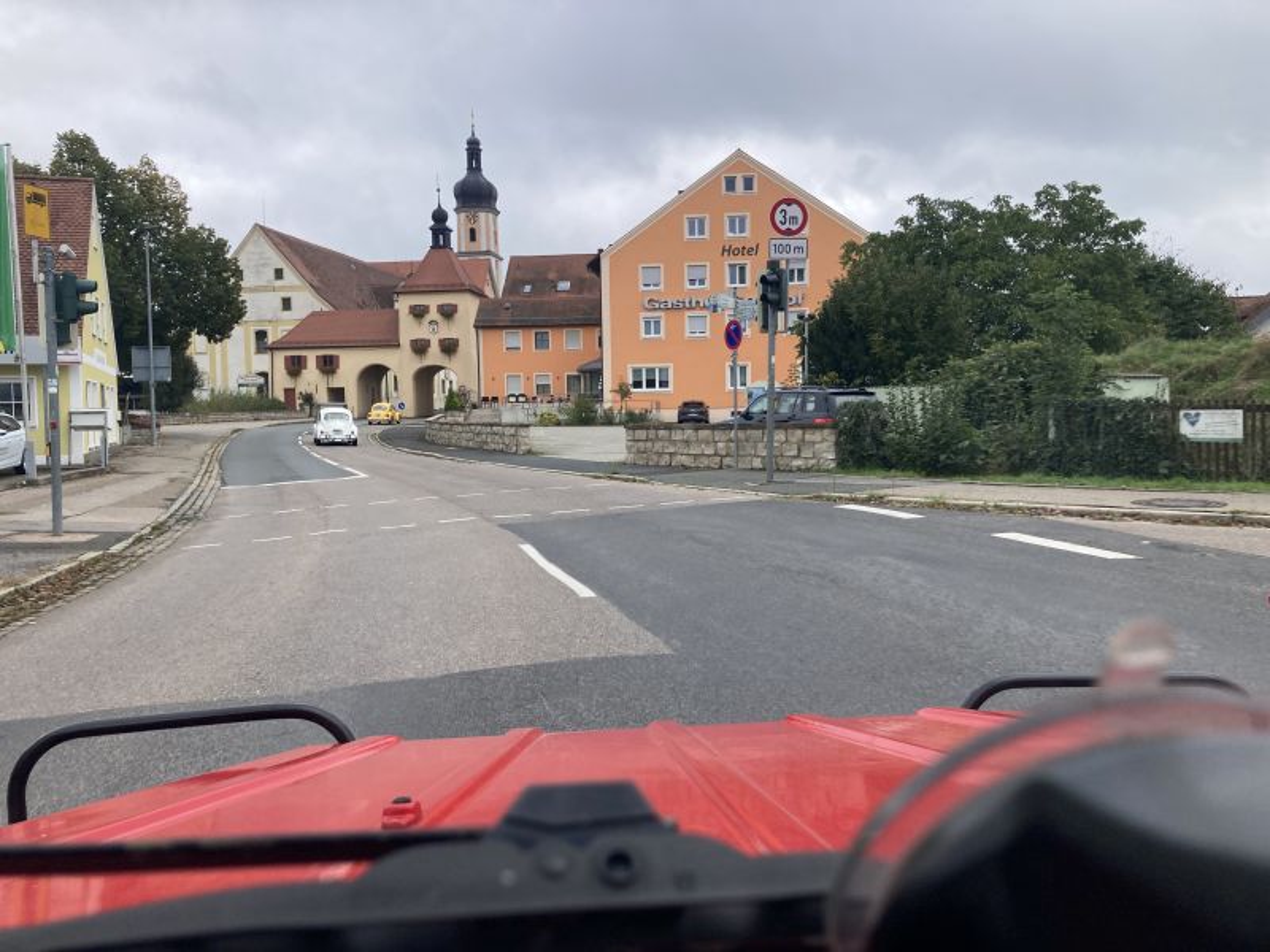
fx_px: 1027
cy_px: 476
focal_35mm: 28
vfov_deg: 49.7
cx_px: 635
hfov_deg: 63.4
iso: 20
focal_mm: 3.99
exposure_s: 1/528
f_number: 1.8
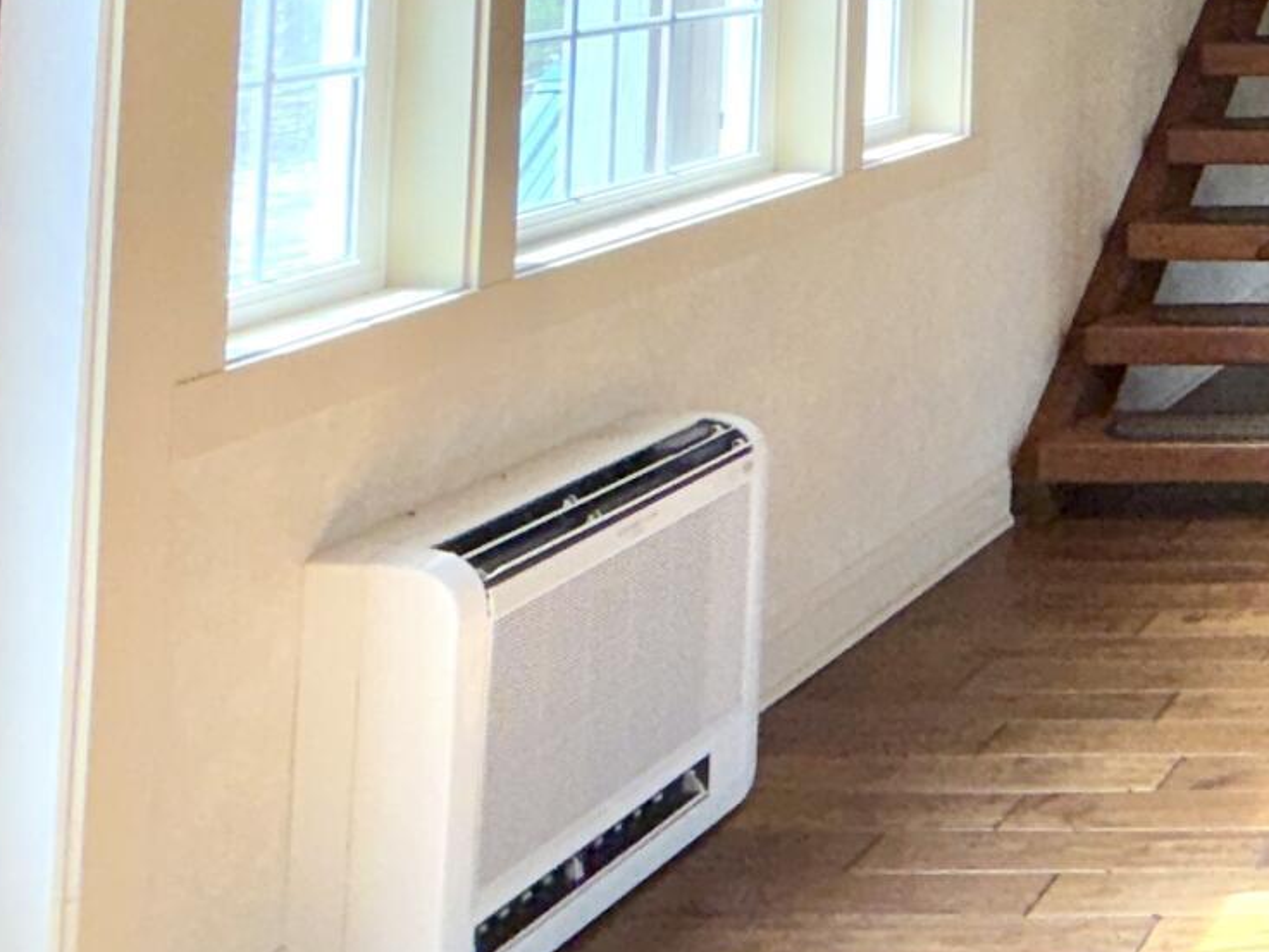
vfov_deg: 23.0
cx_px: 1978
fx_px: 2090
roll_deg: -1.4
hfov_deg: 24.7
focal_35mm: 57
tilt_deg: +2.6
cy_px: -262
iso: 25
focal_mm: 2.22
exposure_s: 1/120
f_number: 2.2
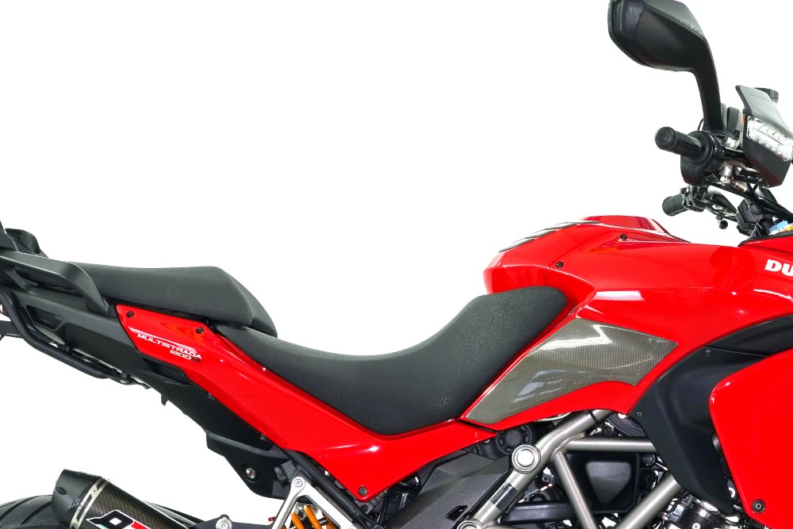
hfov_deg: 18.9
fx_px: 2379
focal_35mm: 108
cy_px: 430
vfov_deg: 12.6
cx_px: 504
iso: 400
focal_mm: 60
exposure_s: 1/13
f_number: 22
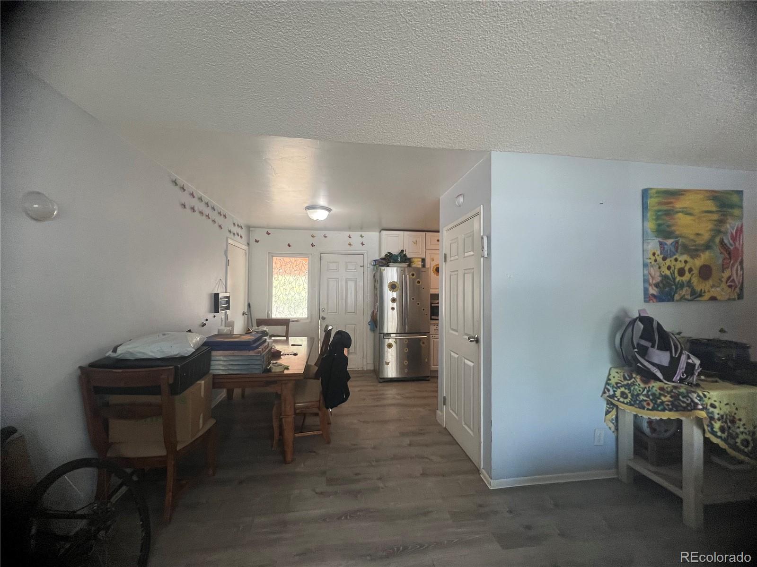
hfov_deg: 106.2
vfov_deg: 89.9
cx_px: 378
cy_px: 284
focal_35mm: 13
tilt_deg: +0.8
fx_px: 284
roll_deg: -0.5
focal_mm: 1.57
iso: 160
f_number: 1.8
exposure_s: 1/60
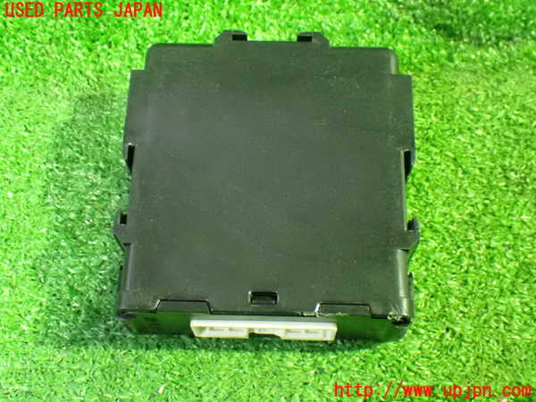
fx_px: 774
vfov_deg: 29.1
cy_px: 201
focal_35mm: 50
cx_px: 268
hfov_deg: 38.2
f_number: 3.2
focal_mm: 9.01
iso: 1600
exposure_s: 1/15
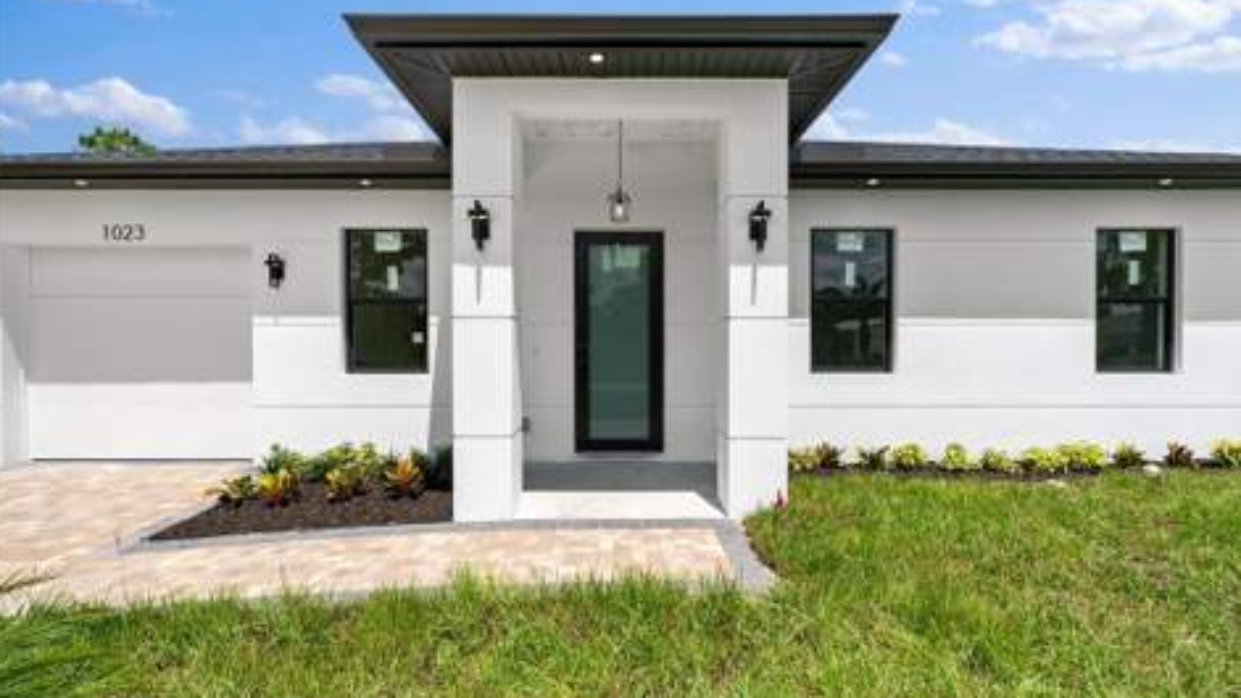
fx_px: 527
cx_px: 619
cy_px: 348
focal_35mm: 16
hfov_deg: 99.4
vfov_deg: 67.1
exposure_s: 1/160
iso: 200
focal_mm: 15
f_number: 9
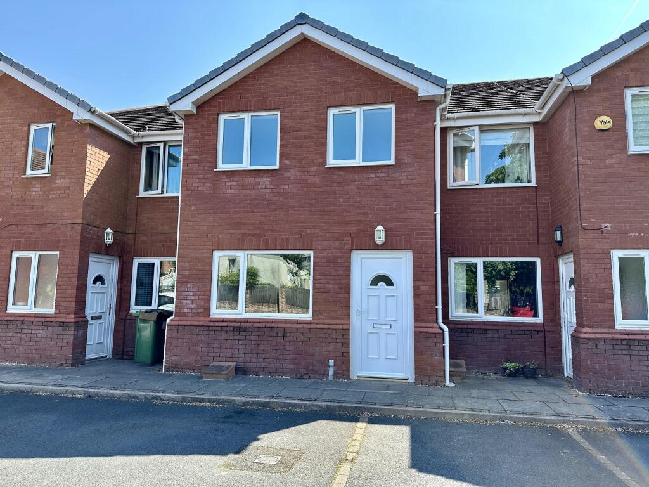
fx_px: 450
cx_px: 324
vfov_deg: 56.8
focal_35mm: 24
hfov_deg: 71.6
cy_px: 244
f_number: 1.78
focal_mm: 6.86
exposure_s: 1/935
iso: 80
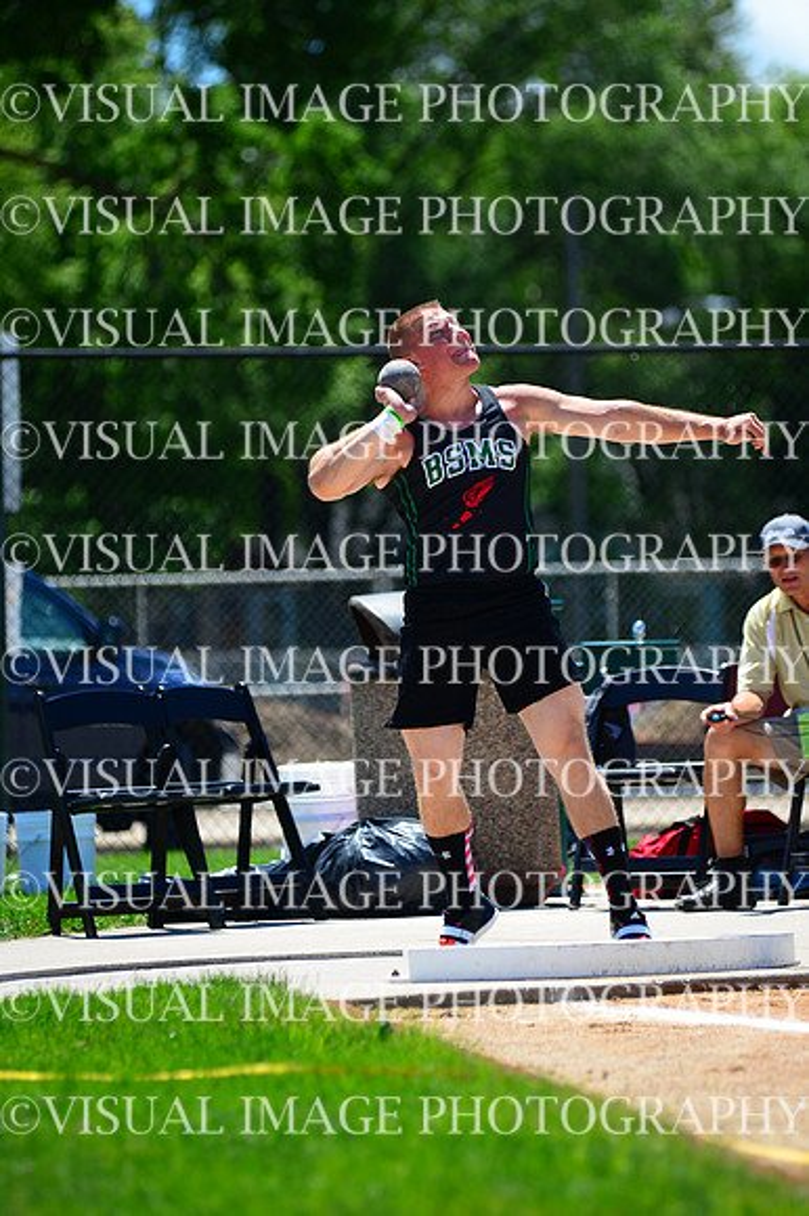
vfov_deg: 10.3
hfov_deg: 6.9
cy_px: 608
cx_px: 404
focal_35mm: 200
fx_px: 6749
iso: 320
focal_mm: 200
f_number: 4
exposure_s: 1/2000
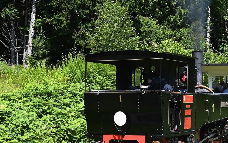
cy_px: 41
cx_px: 224
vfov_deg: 16.4
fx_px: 491
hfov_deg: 25.0
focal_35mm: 79
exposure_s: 1/1000
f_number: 6.3
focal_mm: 38
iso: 800
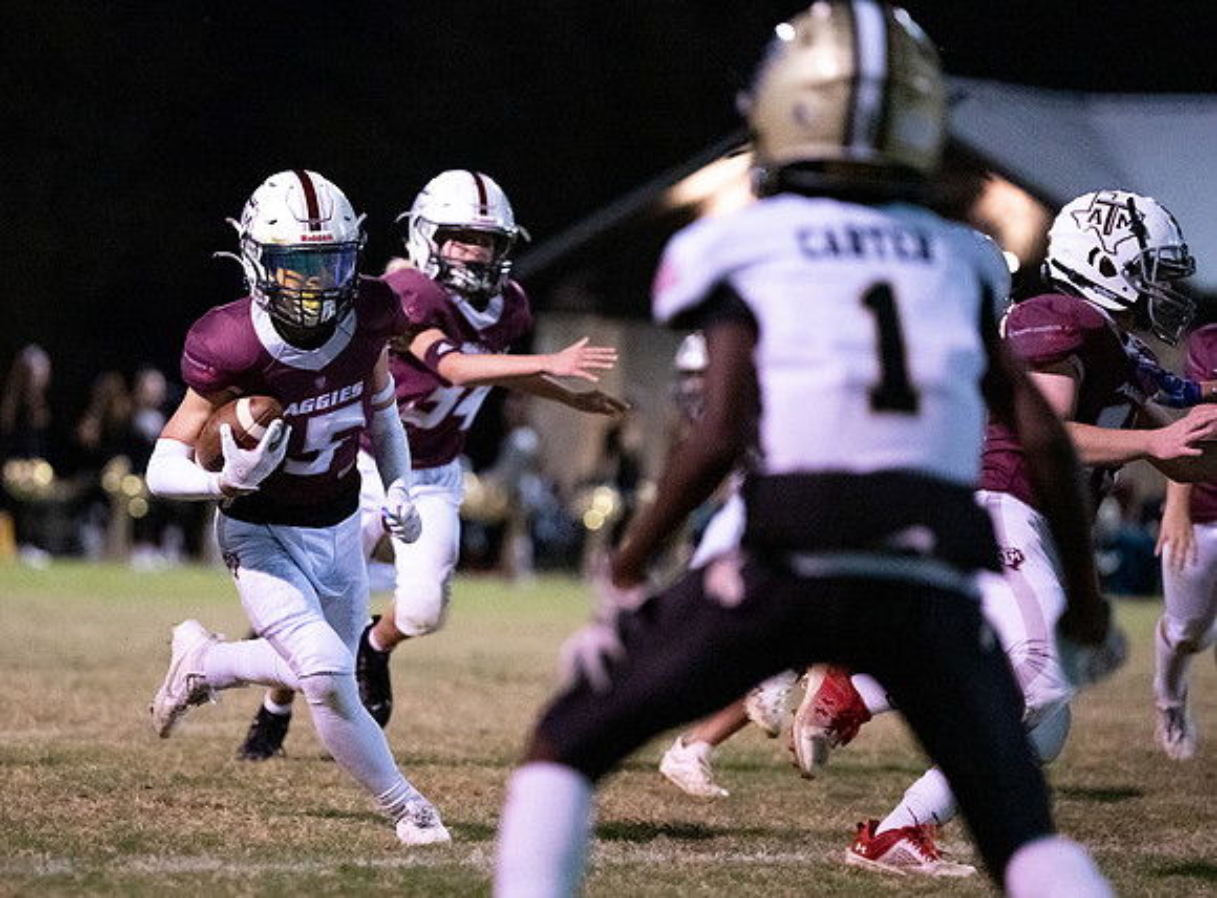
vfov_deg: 6.3
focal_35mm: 233
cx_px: 398
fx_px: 8140
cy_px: 535
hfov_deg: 8.5
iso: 10000
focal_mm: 165
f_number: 2.8
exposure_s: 1/1000
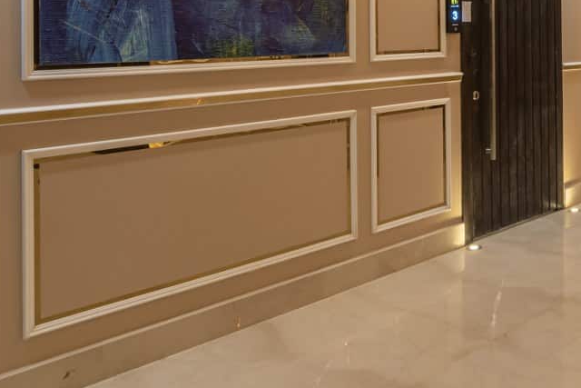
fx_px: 666
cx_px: 589
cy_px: 45
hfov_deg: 40.8
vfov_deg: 31.1
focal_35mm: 41
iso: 100
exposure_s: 1/30
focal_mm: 11
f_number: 8
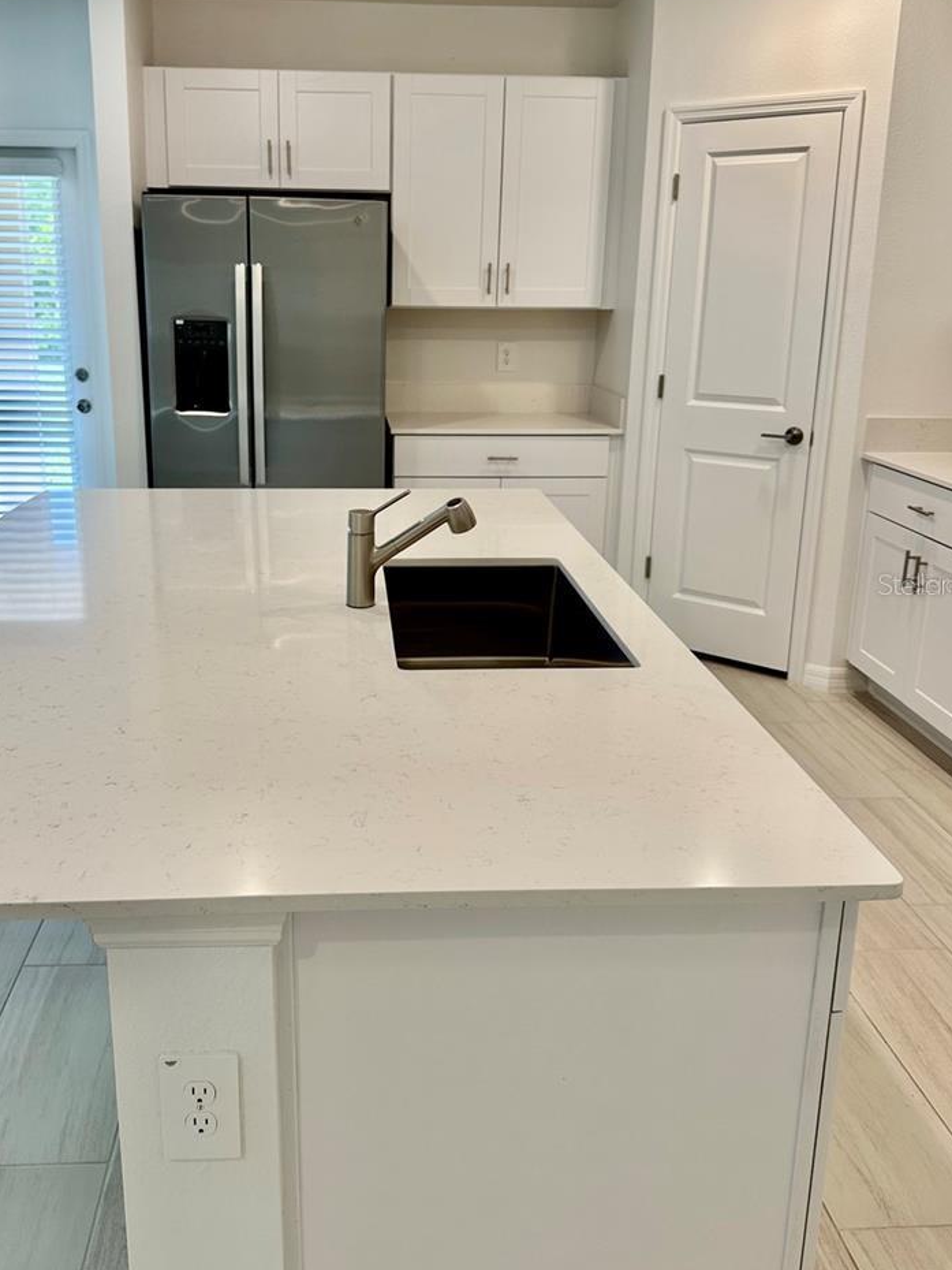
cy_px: 584
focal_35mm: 31
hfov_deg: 45.3
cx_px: 392
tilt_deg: -14.3
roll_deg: -1.6
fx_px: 1136
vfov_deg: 58.3
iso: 100
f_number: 1.78
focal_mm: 6.86
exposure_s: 1/129
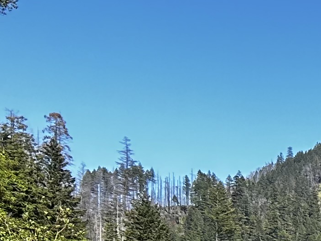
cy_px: 456
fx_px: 1382
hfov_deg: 10.3
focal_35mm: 149
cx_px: 909
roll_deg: +1.4
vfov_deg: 9.4
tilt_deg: -1.8
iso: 50
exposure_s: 1/1124
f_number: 1.5
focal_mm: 5.7
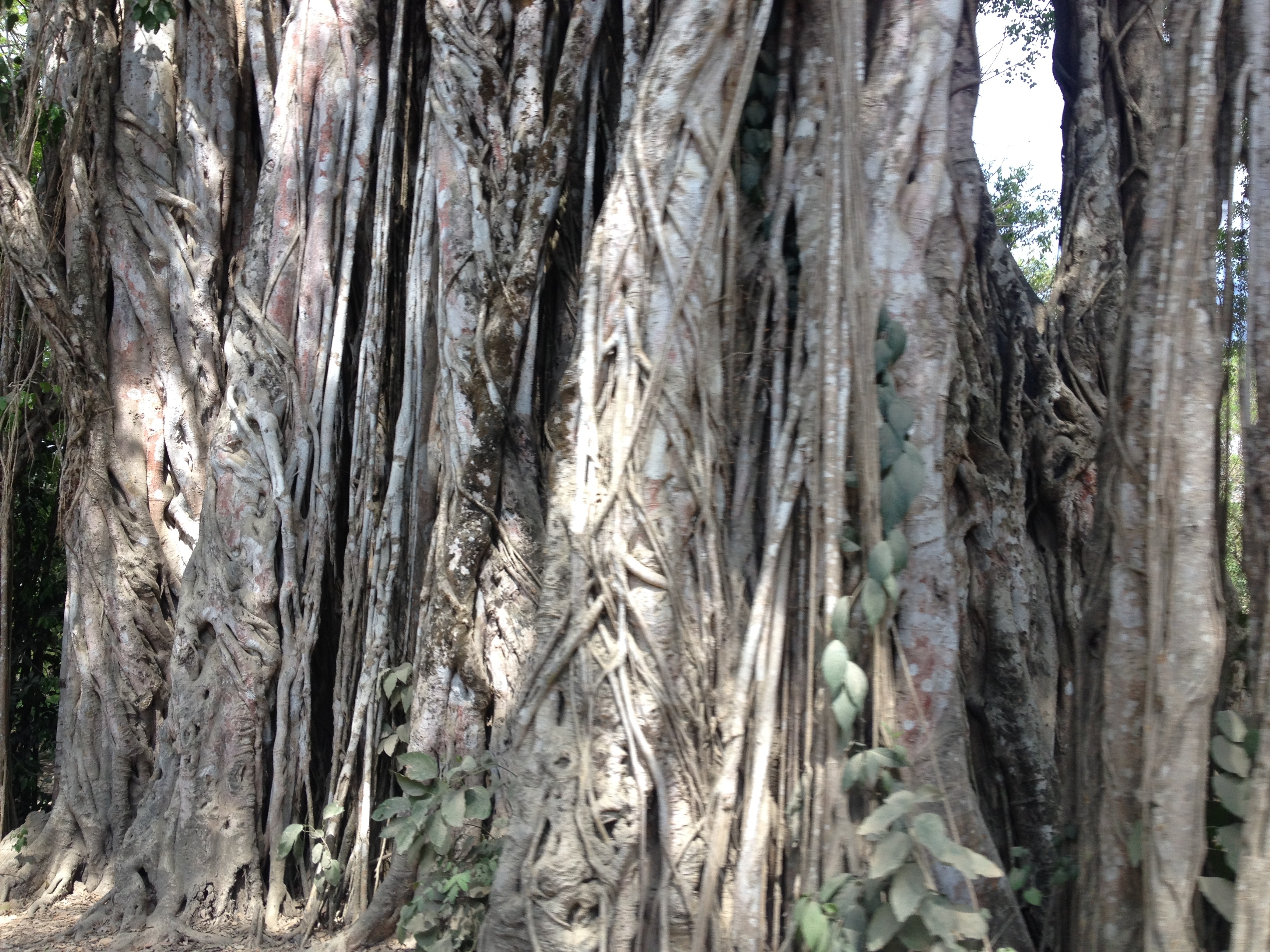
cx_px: 635
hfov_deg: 52.6
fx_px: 1284
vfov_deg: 40.7
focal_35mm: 35
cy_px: 476
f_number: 2.4
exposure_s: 1/339
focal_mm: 4.28
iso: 50
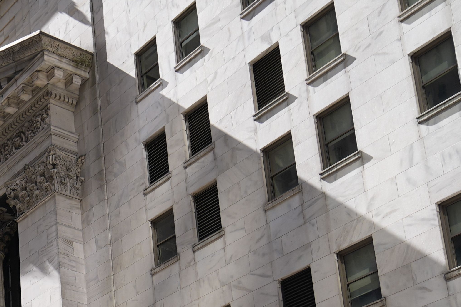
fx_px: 909
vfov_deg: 17.4
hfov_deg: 25.6
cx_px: -90
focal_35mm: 71
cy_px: 452
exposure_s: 1/2500
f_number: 2.8
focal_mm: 24
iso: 320
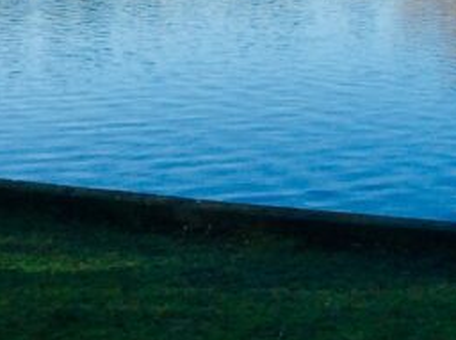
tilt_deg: +2.9
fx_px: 1683
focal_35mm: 128
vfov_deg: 10.9
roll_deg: +1.6
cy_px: -227
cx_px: 280
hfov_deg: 15.4
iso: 32
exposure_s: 1/829
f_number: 2.4
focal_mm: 3.3
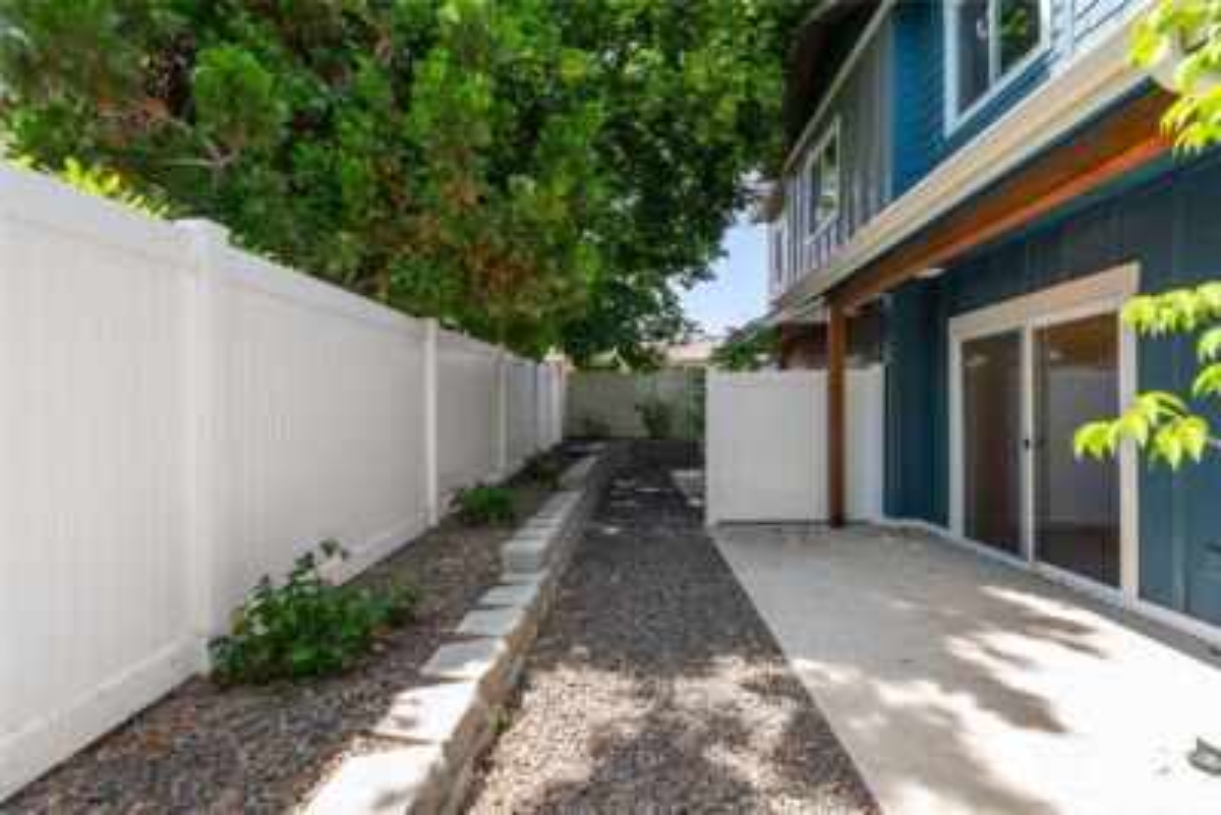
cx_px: 610
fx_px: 509
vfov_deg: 77.4
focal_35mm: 15
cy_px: 408
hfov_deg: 100.4
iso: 100
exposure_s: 1/60
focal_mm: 15
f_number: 8
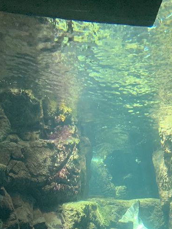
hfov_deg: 26.6
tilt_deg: +16.8
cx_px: 132
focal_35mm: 54
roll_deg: +1.8
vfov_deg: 34.9
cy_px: 166
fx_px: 358
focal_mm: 4.25
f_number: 1.8
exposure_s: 1/55
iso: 400
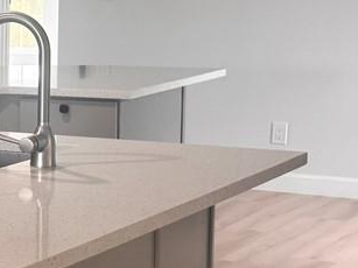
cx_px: -322
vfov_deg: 11.8
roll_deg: +1.4
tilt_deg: -7.9
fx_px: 1292
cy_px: 140
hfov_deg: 13.8
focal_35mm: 125
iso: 125
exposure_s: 1/60
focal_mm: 6.76
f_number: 1.78
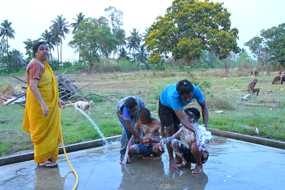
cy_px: 97
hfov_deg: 51.2
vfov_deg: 35.4
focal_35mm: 38
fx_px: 297
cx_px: 137
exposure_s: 1/125
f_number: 6.3
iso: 2000
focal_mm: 34.5
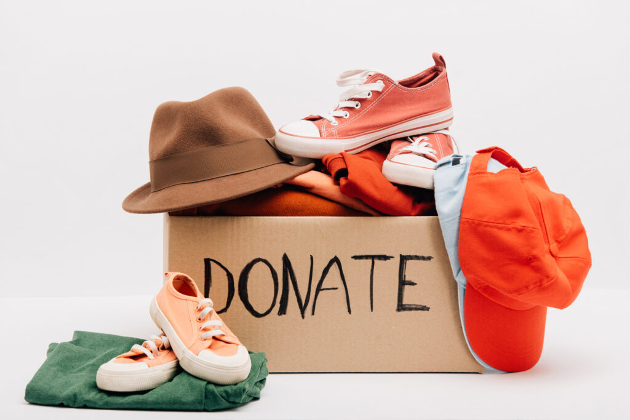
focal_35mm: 160
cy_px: 210
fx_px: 2800
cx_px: 315
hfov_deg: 12.8
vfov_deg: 8.6
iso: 100
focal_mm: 160
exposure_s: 1/200
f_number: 7.1
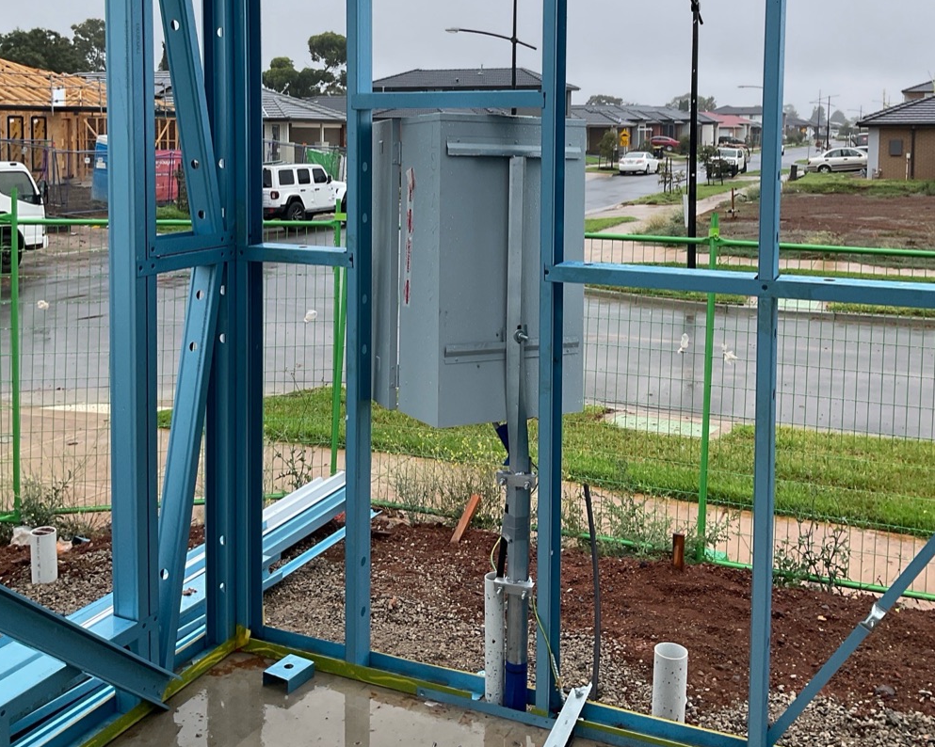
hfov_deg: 47.9
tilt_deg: -3.8
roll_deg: -0.3
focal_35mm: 38
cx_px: 466
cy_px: 202
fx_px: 1051
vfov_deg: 38.3
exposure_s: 1/545
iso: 16
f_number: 1.8
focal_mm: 3
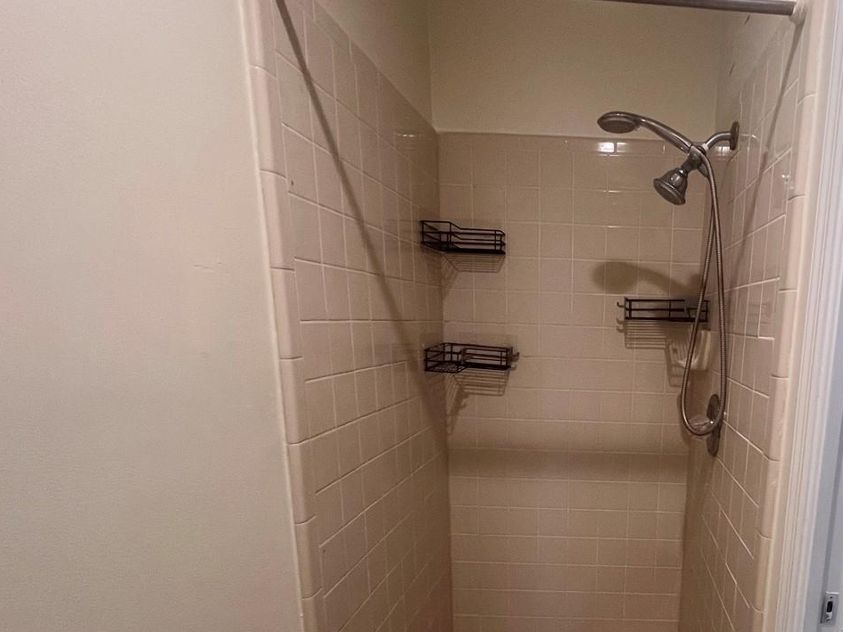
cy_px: 447
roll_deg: -2.3
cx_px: 611
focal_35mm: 22
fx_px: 536
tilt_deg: -11.9
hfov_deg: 72.2
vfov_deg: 58.9
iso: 160
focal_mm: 1.57
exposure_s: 1/62
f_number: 1.8
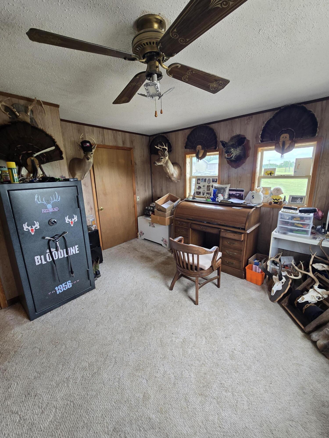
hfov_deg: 89.9
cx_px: 164
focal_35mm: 13
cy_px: 219
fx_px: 165
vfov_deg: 106.2
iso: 100
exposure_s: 1/60
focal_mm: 2.2
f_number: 2.2
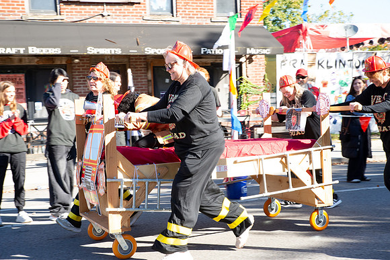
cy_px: 130
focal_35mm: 58
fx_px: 628
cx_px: 195
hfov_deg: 34.5
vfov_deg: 23.4
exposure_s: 1/160
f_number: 11
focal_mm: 58
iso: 800
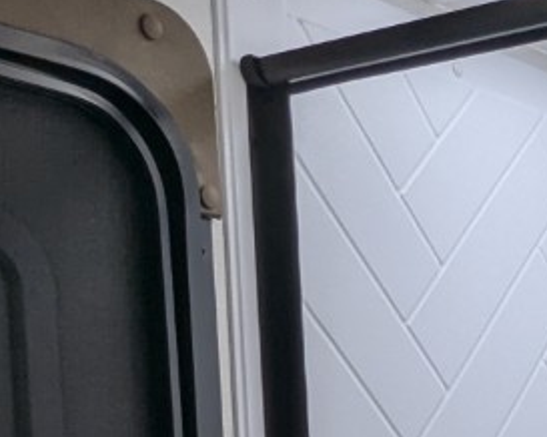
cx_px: 690
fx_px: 1294
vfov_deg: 17.7
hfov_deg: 21.8
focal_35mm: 80
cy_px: 593
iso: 34
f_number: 2.2
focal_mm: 2.35
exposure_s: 1/347
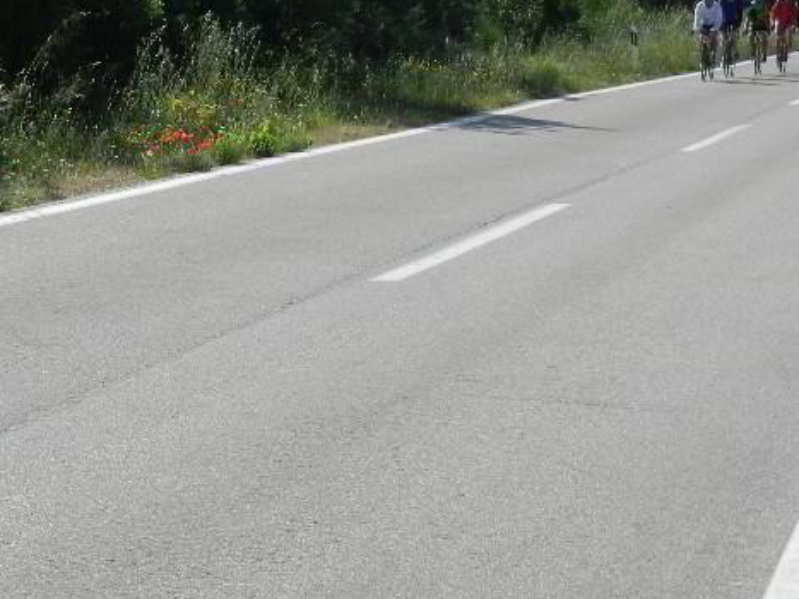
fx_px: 2631
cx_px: 133
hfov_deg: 17.1
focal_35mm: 114
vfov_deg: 12.9
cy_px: 72
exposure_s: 1/1250
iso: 160
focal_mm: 9.4
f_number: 4.4
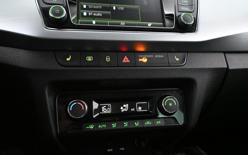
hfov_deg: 65.0
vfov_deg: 43.4
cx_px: 125
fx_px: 195
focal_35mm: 29
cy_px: 84
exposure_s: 1/60
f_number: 3.8
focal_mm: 18.5
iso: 11400
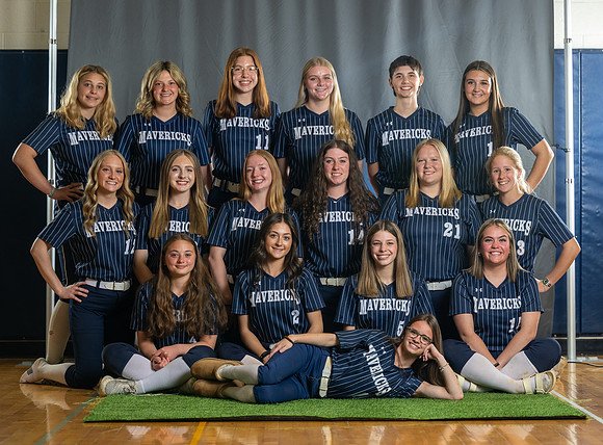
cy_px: 249
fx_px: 1899
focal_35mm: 110
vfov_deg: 13.4
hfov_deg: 18.0
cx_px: 346
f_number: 2.8
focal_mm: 87
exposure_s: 1/200
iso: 200
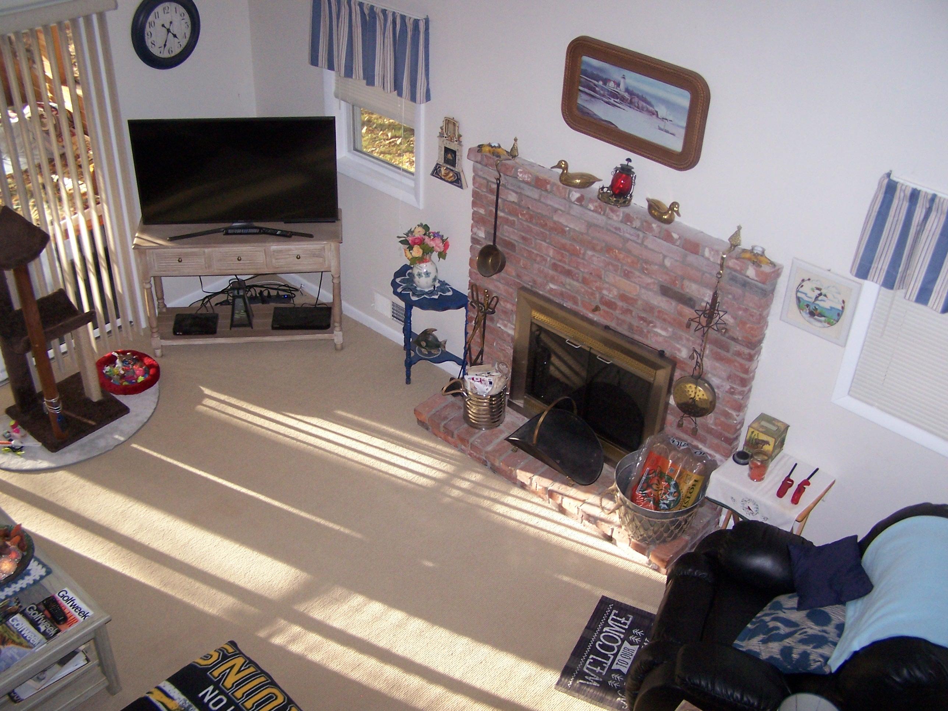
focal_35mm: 38
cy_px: 356
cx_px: 474
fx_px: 1041
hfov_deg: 49.0
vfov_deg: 37.7
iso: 140
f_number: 2.8
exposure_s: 1/60
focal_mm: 6.3
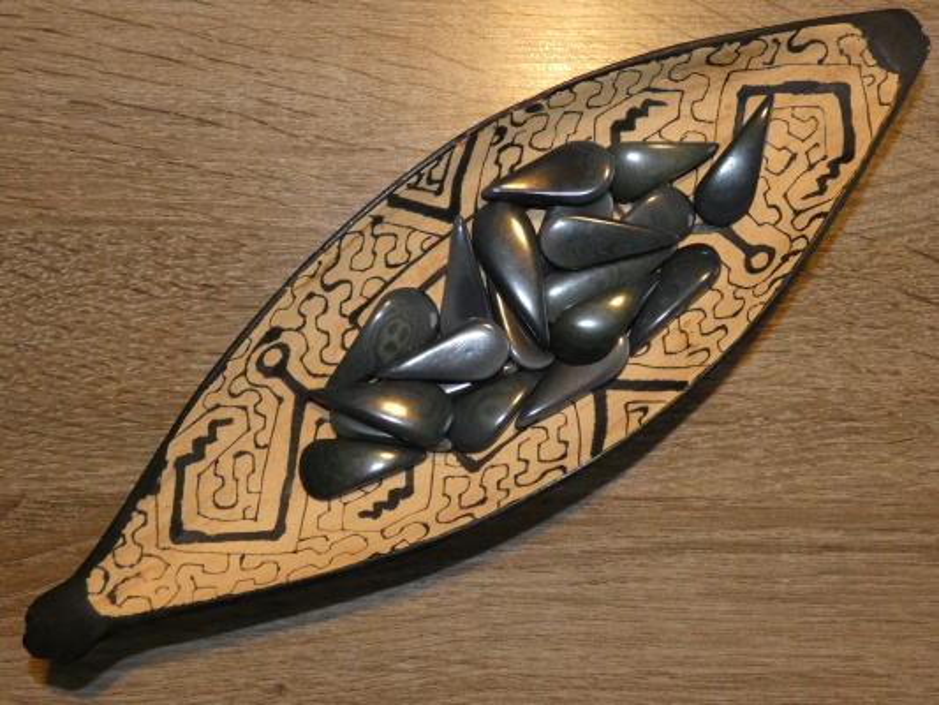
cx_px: 470
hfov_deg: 56.8
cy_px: 352
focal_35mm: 32
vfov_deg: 44.2
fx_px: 868
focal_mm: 5.8
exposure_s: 1/60
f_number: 3.4
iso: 800
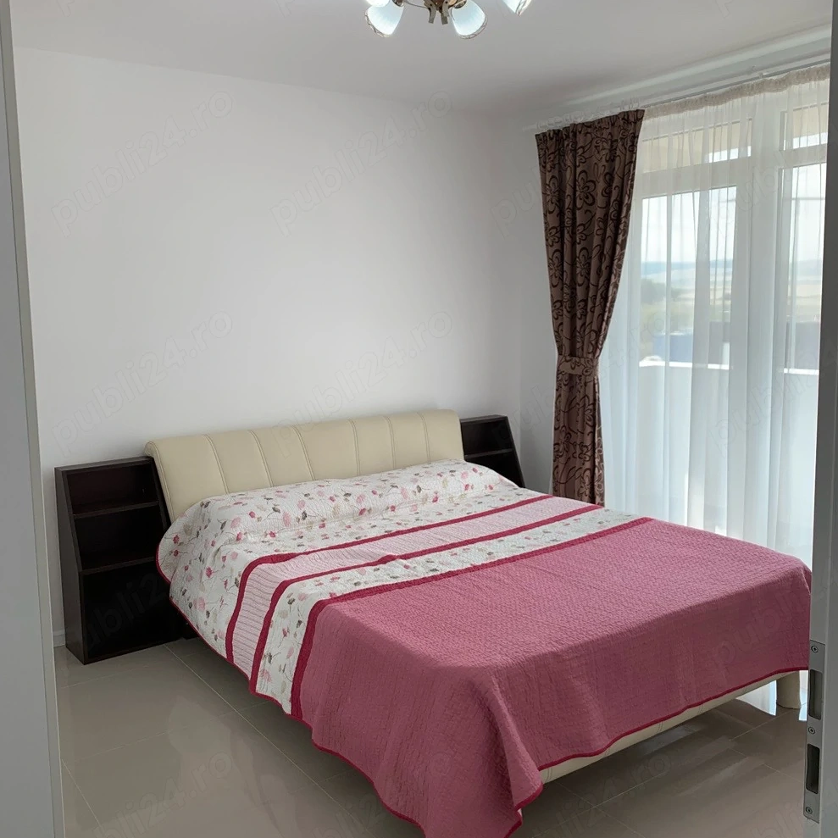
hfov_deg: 52.5
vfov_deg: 52.5
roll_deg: +0.5
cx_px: 417
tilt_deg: -5.6
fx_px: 849
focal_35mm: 31
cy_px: 413
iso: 25
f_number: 1.8
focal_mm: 4.25
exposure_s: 1/127
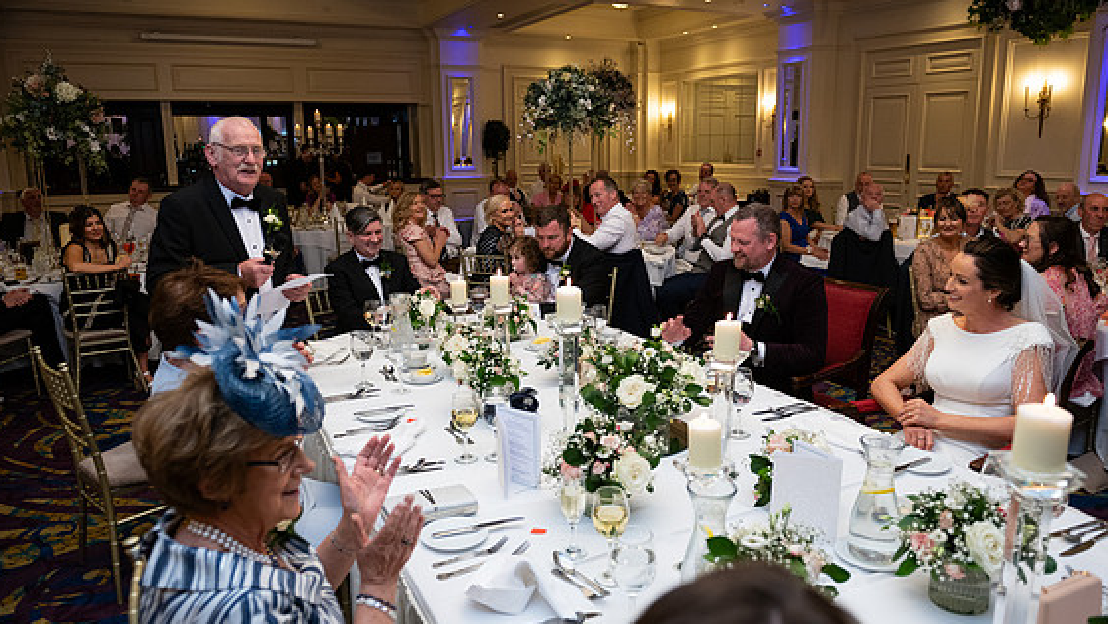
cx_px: 563
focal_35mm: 26
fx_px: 764
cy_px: 315
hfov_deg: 71.9
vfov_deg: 44.4
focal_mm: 24
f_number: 3.5
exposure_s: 1/160
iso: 800
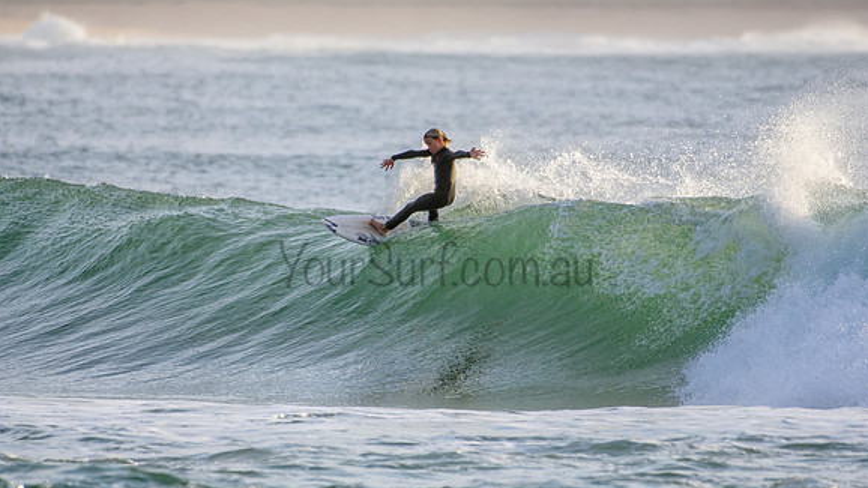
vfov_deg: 1.5
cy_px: 252
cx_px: 434
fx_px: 18158
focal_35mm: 789
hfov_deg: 2.7
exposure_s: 1/2000
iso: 560
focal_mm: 500
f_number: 5.6
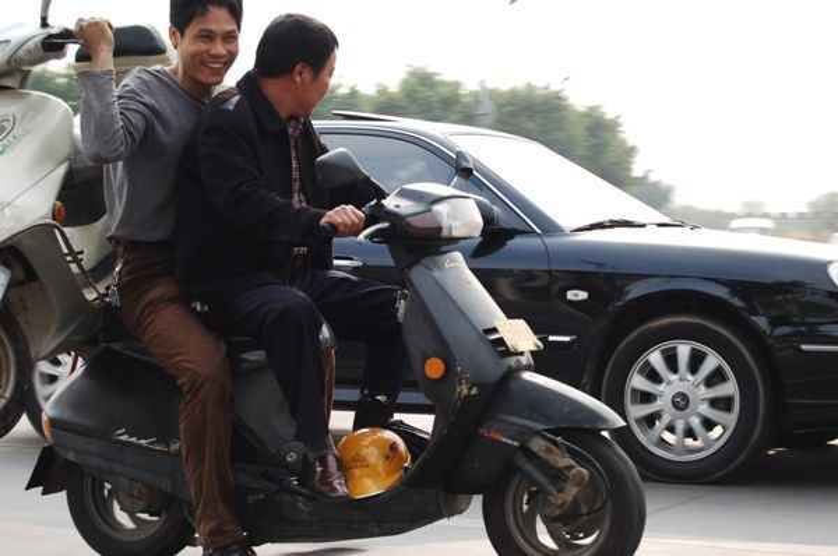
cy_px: 278
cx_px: 419
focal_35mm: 82
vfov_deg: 16.5
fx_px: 1917
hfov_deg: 24.7
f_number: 6.3
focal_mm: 55
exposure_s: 1/160
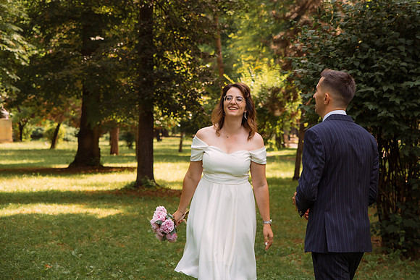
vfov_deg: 17.4
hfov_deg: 25.9
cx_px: 235
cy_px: 124
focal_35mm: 78
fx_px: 913
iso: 500
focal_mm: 70
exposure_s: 1/400
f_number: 4
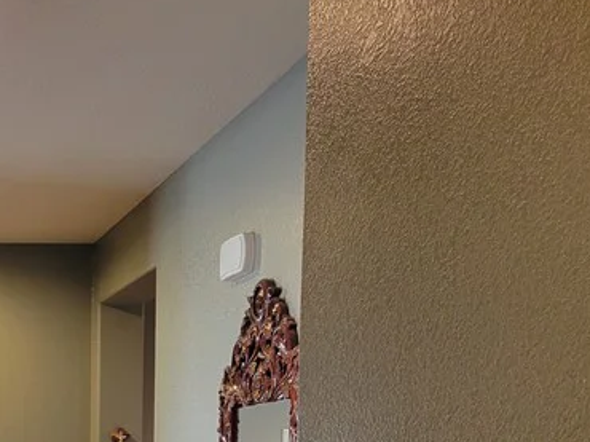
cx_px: -77
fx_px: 1226
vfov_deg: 19.1
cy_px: 551
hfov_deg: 25.0
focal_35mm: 72
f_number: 1.8
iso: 200
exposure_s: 1/40
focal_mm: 5.4
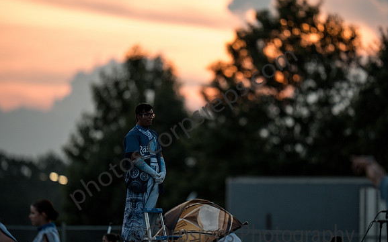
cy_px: 128
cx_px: 194
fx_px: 4337
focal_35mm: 410
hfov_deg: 5.1
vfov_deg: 3.2
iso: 320
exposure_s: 1/1000
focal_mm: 400
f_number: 2.8
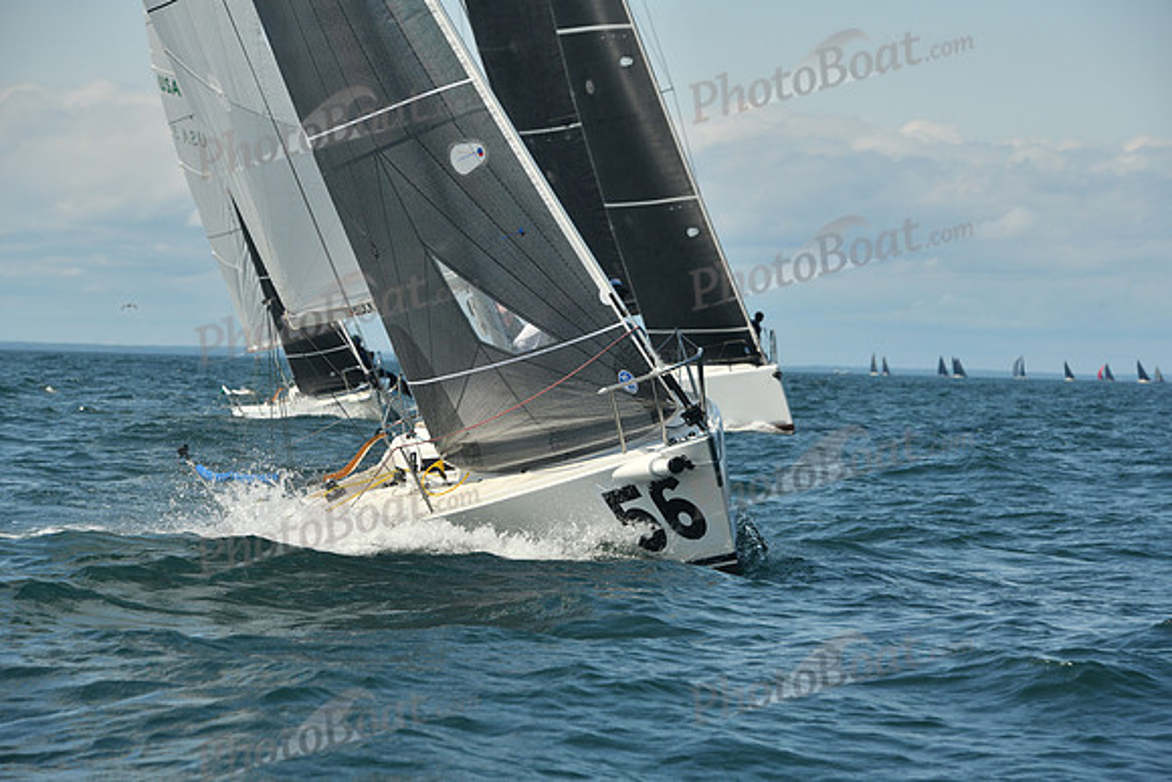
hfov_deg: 12.1
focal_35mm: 170
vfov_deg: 8.1
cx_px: 586
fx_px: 5535
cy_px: 391
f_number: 8
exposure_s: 1/640
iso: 320
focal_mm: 170
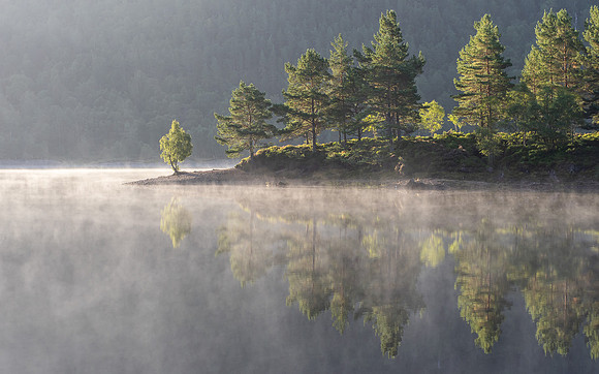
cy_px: 177
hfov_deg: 21.2
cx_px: 299
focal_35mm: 98
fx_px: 1602
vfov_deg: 13.3
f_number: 7.1
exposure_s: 1/80
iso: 200
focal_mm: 46
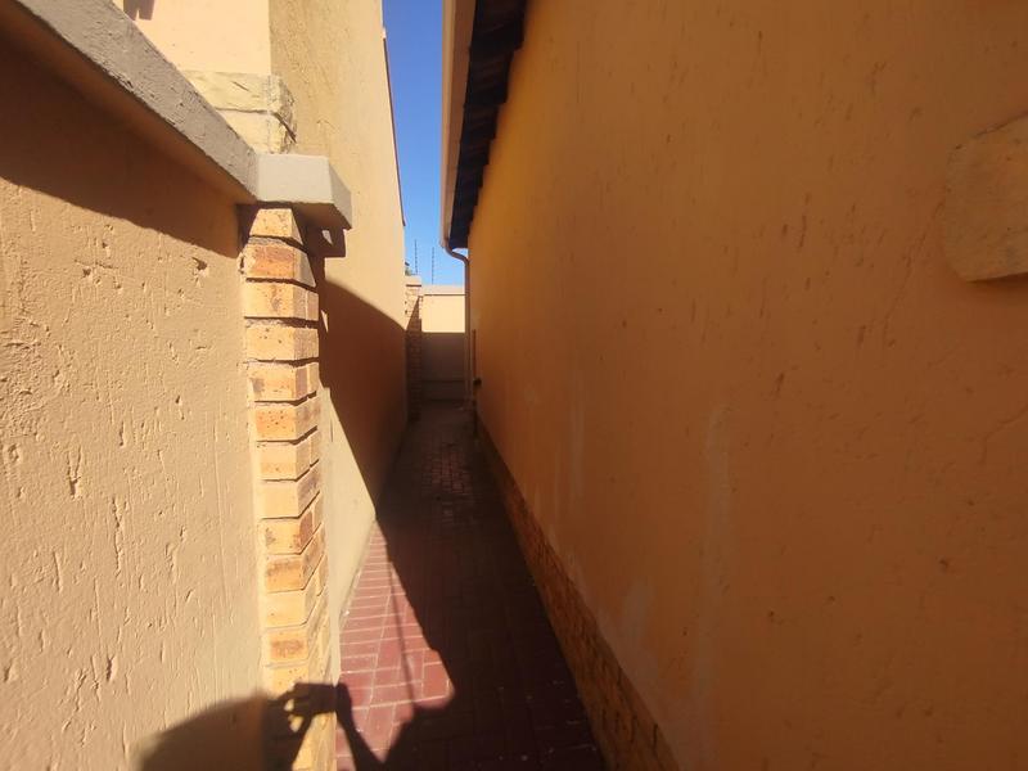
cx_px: 514
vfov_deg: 81.7
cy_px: 386
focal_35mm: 15
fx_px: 445
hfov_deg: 98.2
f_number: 2.2
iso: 50
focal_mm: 1.65
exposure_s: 1/1174
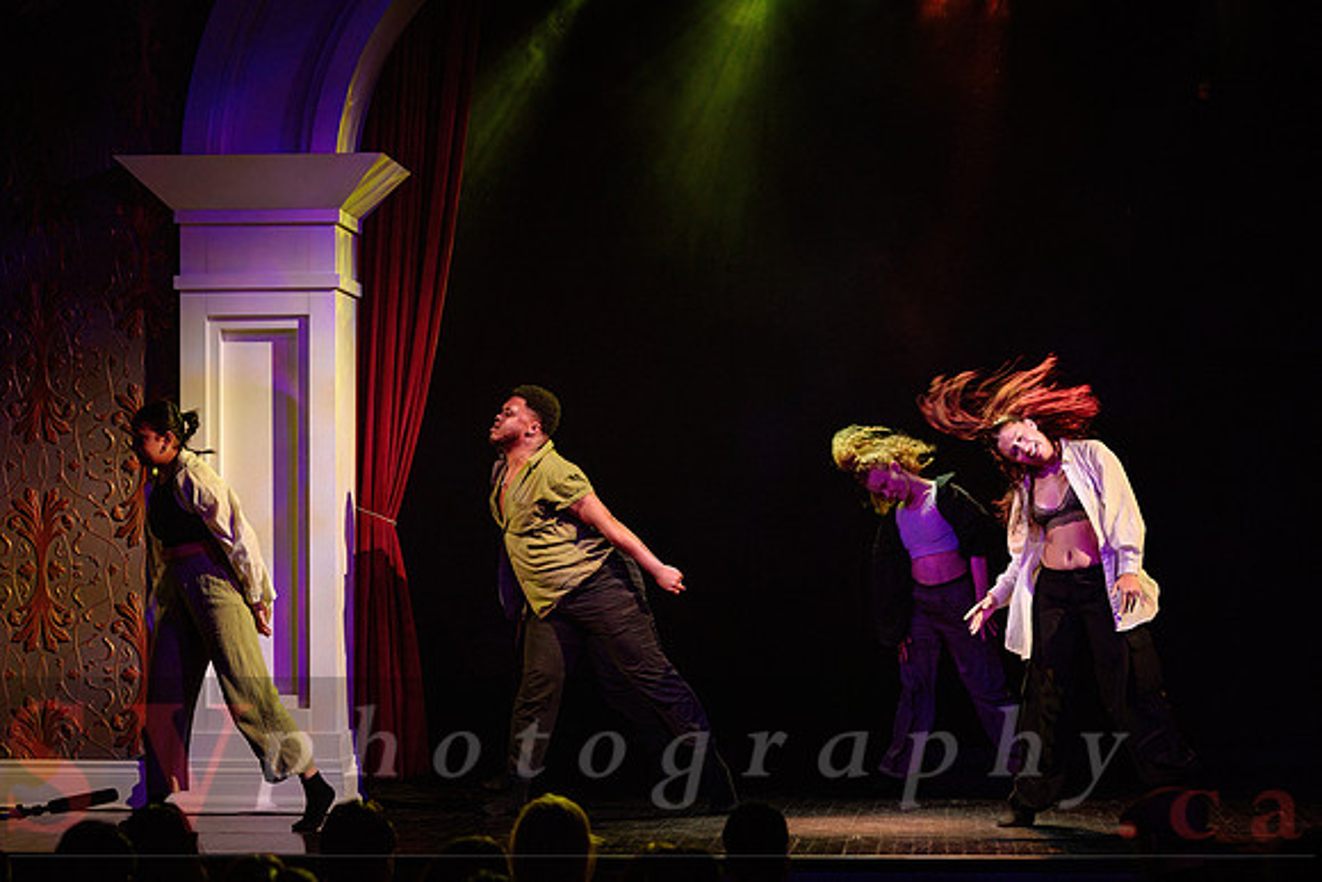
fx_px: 4059
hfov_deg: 18.5
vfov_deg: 12.4
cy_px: 483
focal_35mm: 111
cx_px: 661
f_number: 2.8
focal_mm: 100
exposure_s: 1/320
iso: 1600
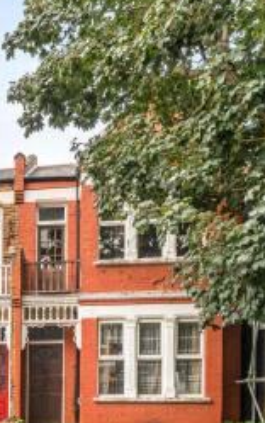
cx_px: -114
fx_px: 404
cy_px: 218
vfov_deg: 55.3
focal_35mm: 35
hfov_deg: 27.4
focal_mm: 12
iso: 400
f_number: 8
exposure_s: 1/160
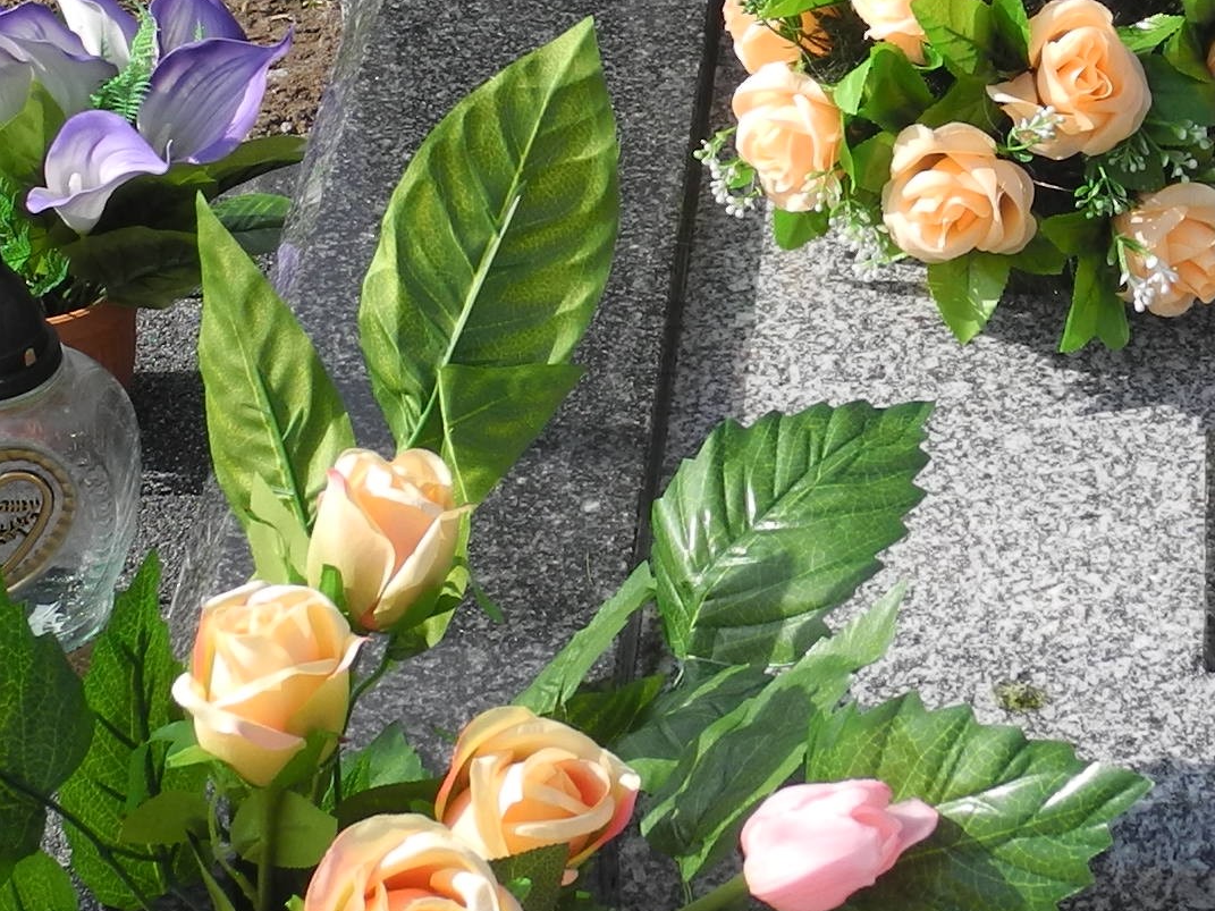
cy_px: 111
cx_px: 925
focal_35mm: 109
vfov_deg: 13.5
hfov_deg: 17.9
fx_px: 3825
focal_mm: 6.8
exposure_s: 1/1000
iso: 100
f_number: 3.2
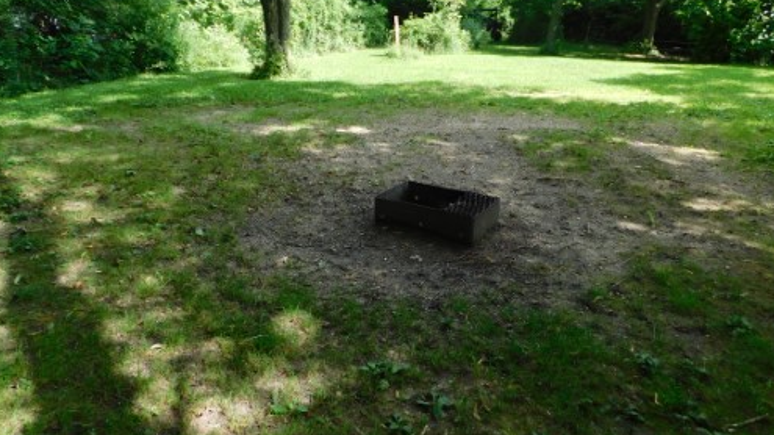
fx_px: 533
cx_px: 393
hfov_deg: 71.9
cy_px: 203
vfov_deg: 44.3
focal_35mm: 26
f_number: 3
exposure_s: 1/250
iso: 125
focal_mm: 4
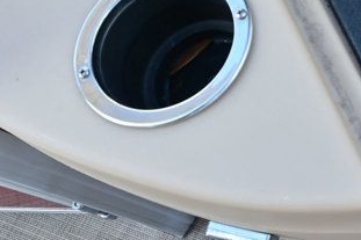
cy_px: -35
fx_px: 792
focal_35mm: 79
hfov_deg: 21.8
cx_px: 529
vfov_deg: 16.6
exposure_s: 1/125
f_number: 5.6
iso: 100
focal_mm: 16
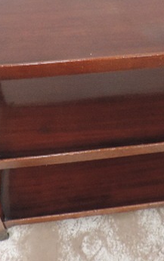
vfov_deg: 41.9
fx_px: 335
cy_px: 83
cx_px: 104
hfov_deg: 27.4
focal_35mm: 47
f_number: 3
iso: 400
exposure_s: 1/13
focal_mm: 4.3
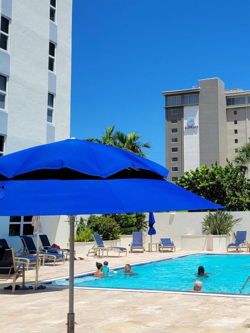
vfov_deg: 36.8
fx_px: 501
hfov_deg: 27.9
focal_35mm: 52
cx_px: 164
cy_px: 145
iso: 40
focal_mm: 5.4
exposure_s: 1/3502
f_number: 1.8
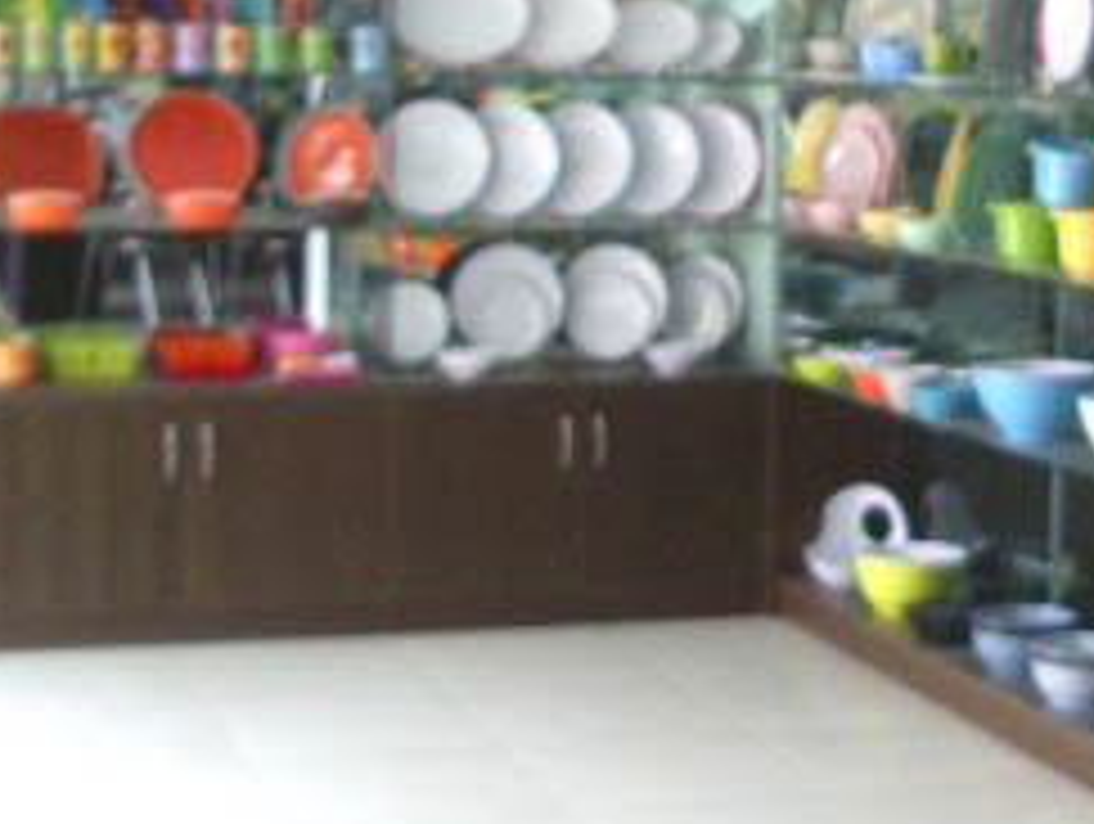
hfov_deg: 20.8
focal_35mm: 92
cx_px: 981
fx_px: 2912
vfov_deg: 16.0
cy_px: 207
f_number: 2.6
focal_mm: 5.8
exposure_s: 1/50
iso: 160
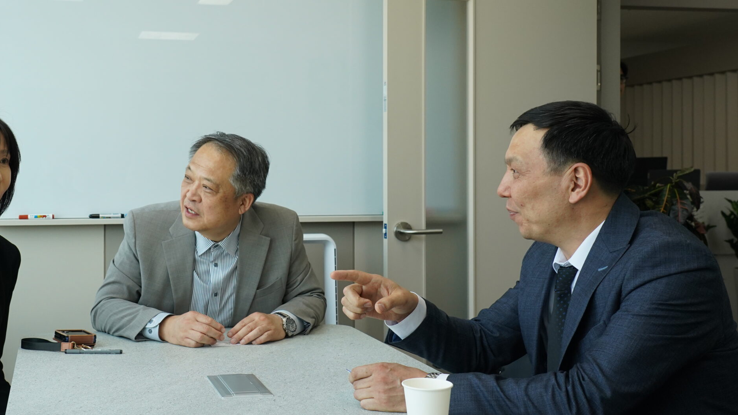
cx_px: 245
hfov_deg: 46.6
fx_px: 841
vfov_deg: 27.7
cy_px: 175
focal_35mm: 43
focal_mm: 30
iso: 1250
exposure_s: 1/400
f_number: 5.6
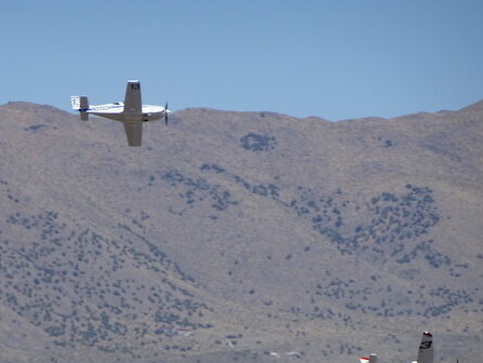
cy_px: 228
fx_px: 7806
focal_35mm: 559
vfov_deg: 2.7
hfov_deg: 3.5
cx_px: 192
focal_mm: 68.35
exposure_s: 1/640
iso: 80
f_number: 6.3
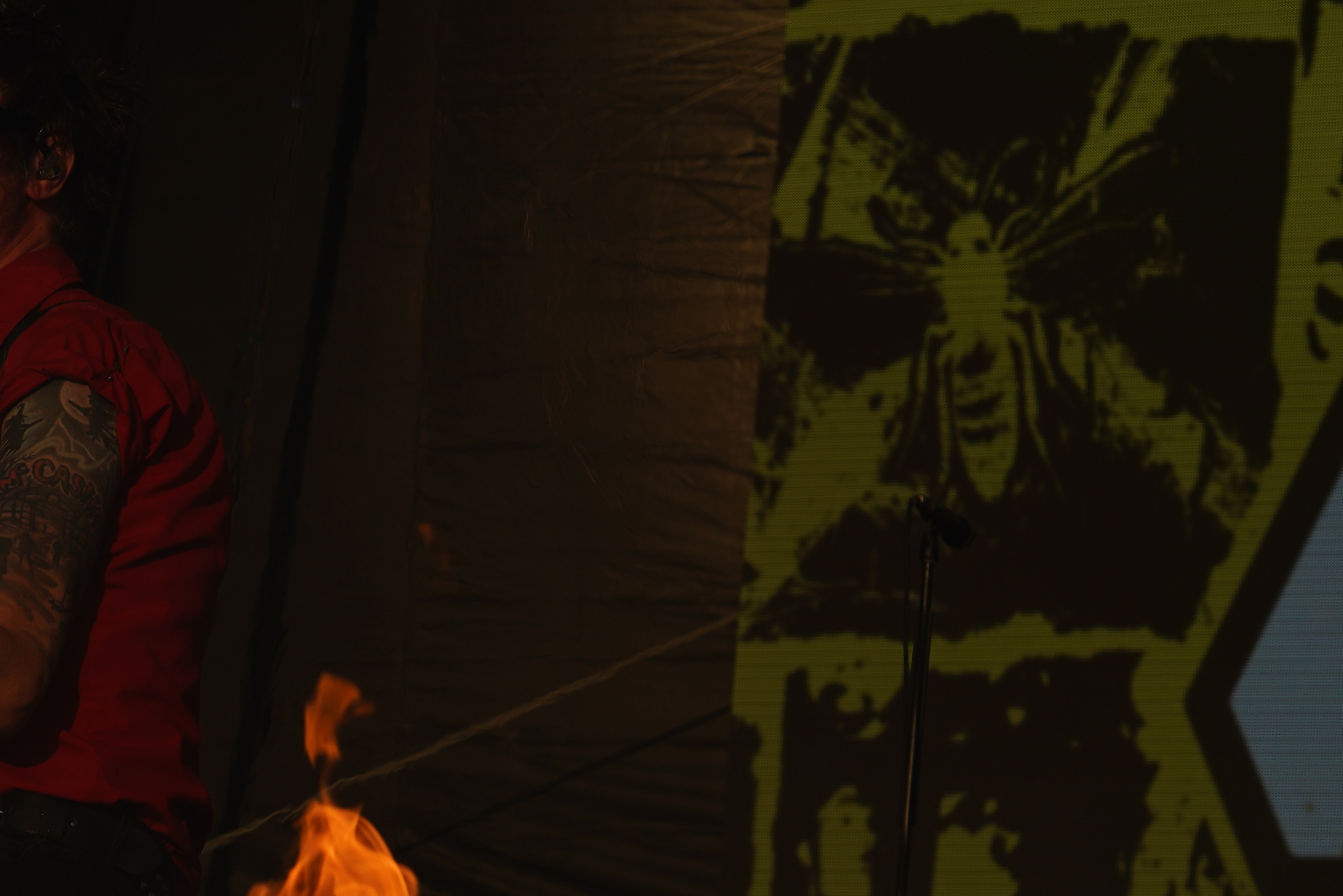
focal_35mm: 173
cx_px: -106
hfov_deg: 11.7
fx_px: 6453
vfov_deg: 7.9
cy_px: 725
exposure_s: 1/800
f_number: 8
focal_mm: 80
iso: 100
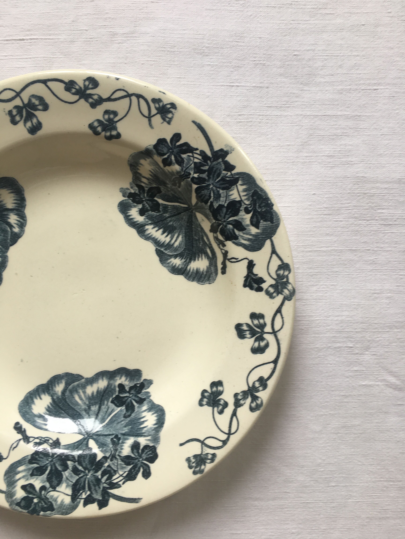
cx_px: 202
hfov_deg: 48.2
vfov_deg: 61.7
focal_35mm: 29
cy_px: 270
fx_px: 452
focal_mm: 4.15
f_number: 2.2
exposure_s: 1/50
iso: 32
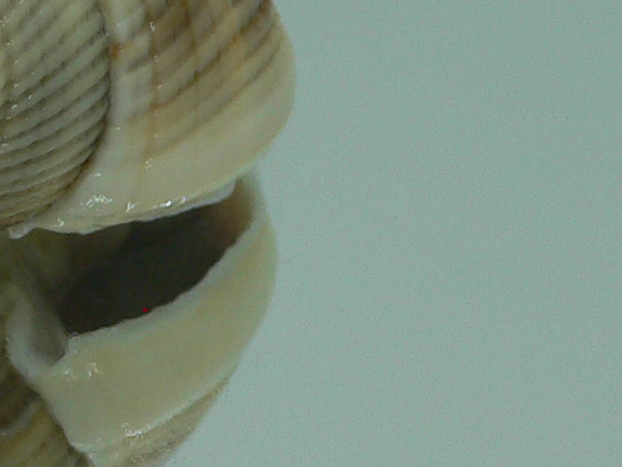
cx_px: 24
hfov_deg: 15.9
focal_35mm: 122
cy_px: 150
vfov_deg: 12.1
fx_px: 2193
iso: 80
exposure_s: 1/60
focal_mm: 4.6
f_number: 2.8
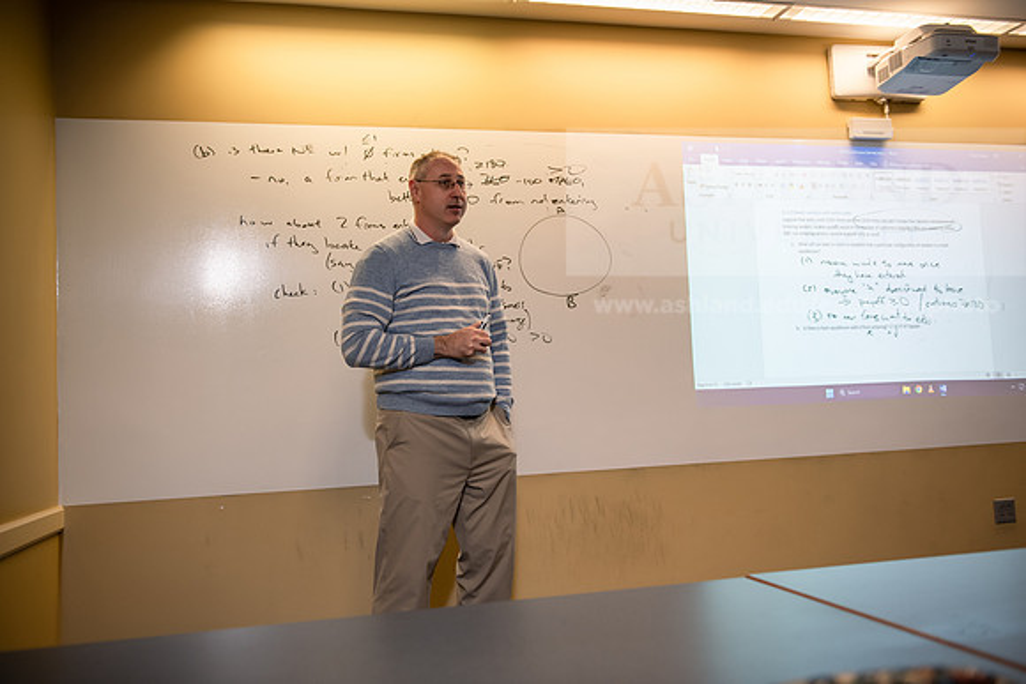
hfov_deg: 58.7
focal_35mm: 32
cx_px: 513
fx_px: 912
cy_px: 342
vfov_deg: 41.1
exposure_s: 1/200
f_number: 3.2
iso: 800
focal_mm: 32
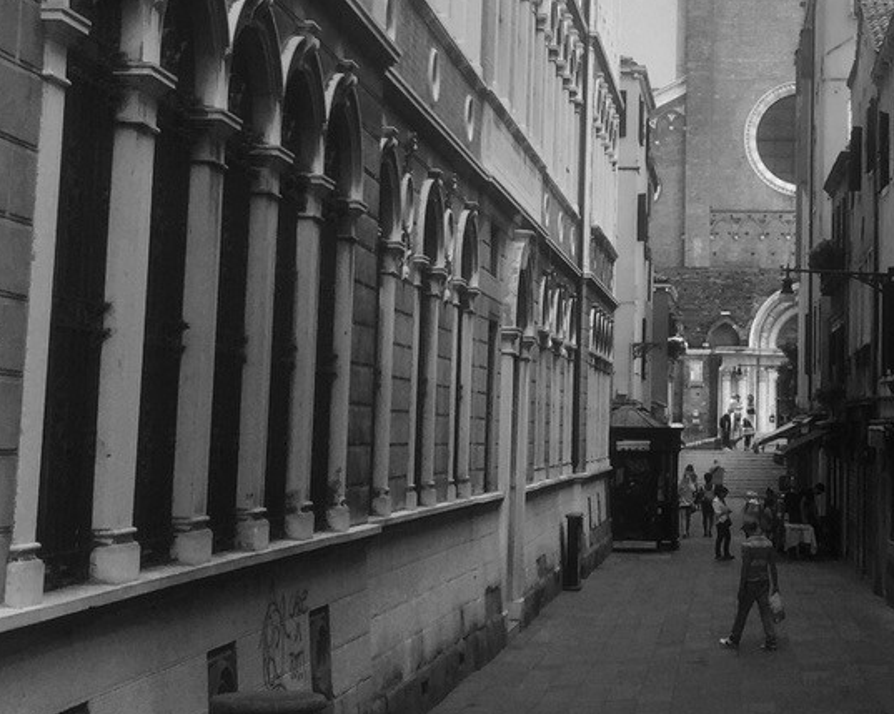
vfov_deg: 27.6
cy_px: 163
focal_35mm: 54
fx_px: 1428
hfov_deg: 32.7
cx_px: 829
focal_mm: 4.15
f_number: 2.2
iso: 32
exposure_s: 1/879
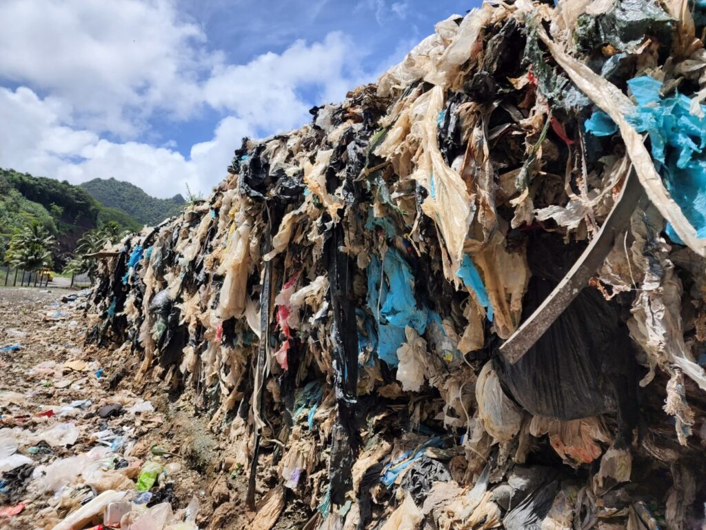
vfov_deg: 58.9
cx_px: 353
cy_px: 265
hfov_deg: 73.9
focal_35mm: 23
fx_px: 469
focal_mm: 6.4
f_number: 1.8
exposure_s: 1/722
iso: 12
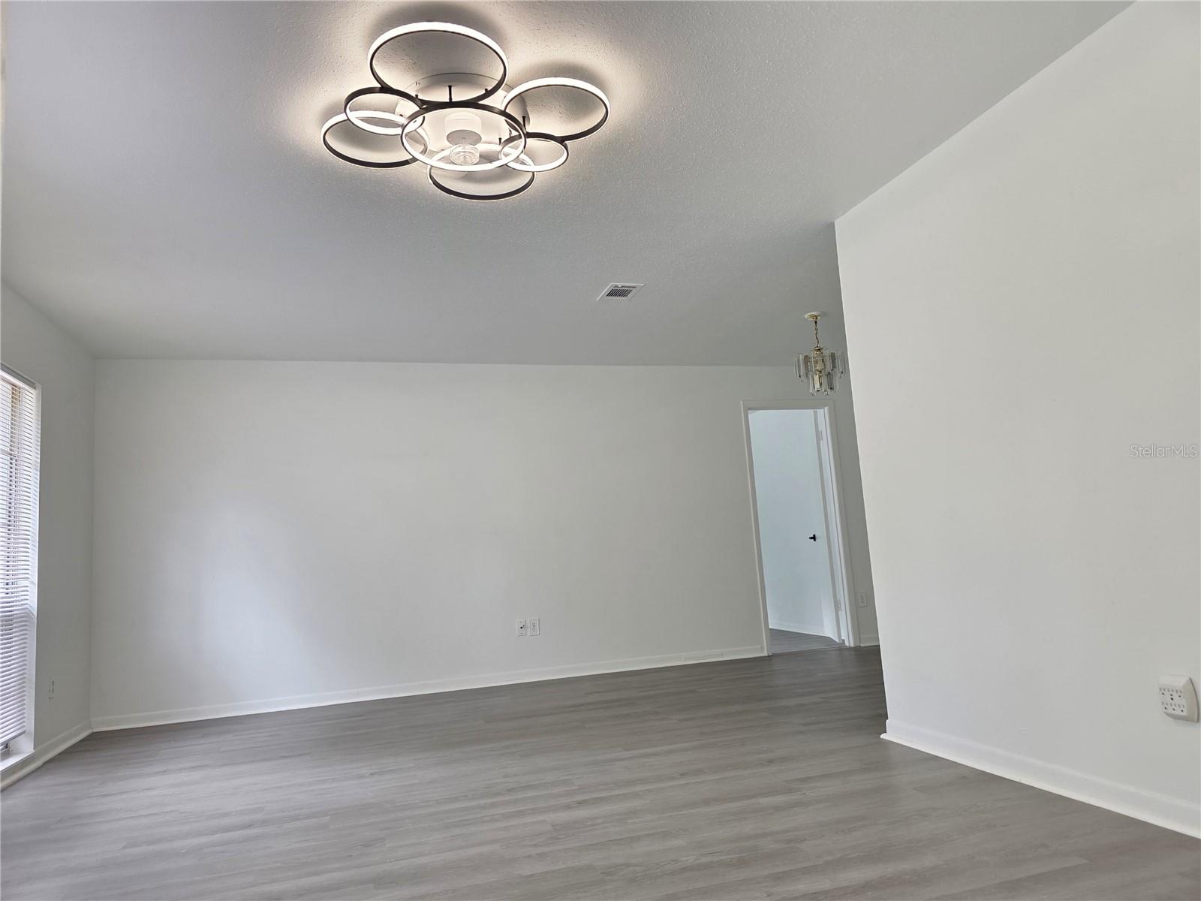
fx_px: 798
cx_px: 600
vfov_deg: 58.9
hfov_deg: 73.9
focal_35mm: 23
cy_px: 450
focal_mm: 6.3
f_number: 1.7
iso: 160
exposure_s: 1/120
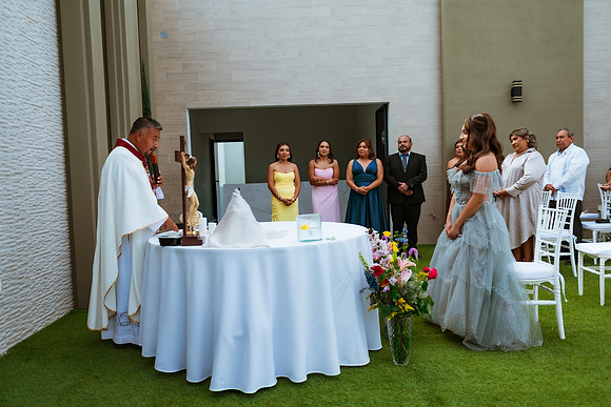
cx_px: 306
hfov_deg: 65.5
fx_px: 475
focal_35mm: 28
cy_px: 204
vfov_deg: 46.4
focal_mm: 28
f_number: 2.8
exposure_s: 1/1250
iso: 100
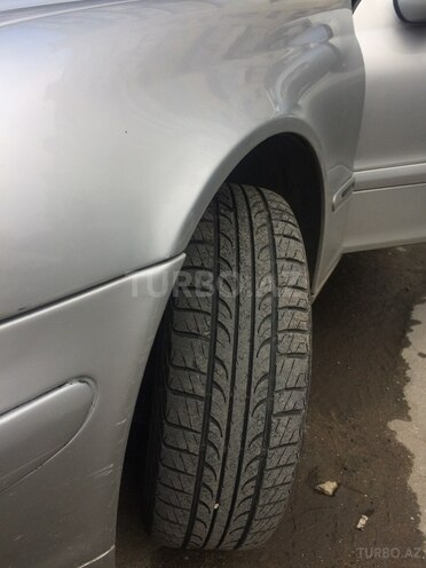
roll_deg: -0.7
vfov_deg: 61.7
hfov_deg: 48.2
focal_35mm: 29
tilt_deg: -23.7
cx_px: 213
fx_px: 476
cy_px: 284
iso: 32
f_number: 2.2
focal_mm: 4.15
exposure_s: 1/243
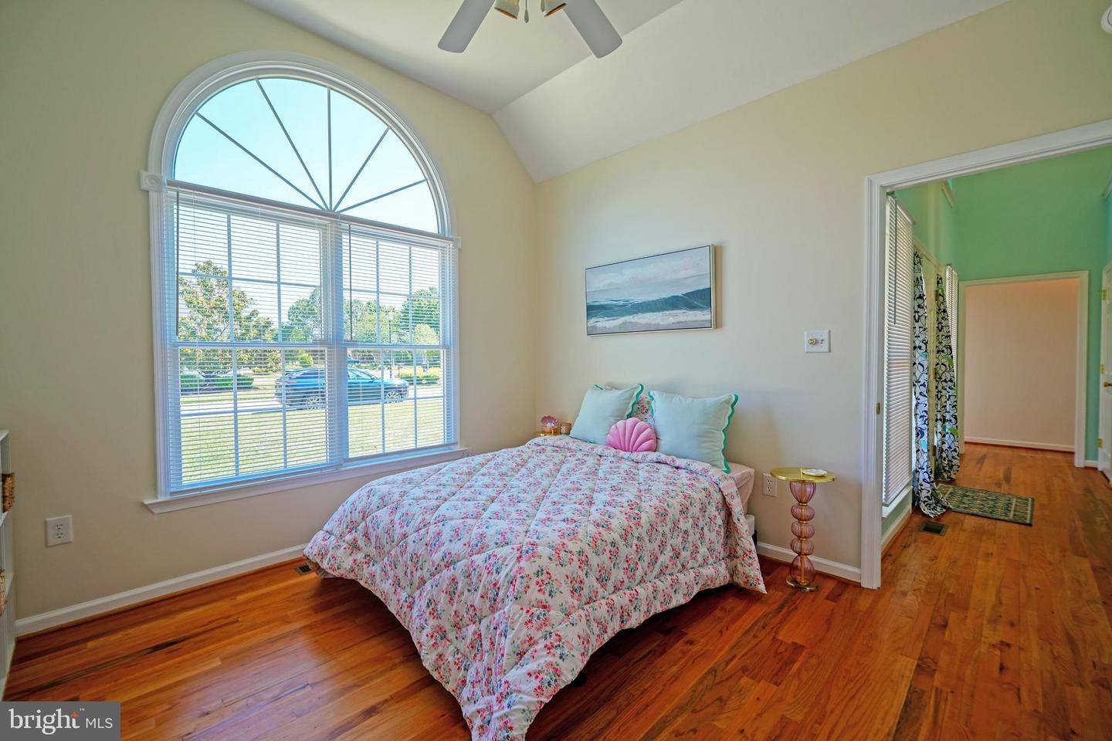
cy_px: 370
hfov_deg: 100.4
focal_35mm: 15
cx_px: 556
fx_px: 463
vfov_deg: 77.3
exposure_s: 1/80
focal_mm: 10
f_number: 4.5
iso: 100
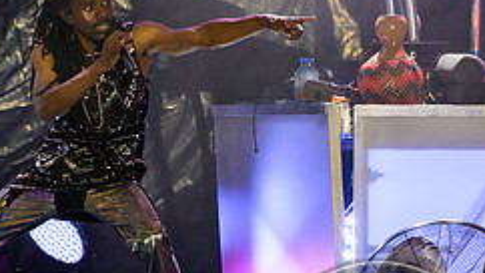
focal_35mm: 1092
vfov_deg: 1.1
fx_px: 14040
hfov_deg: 2.0
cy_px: 24
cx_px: -45
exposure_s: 1/400
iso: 4000
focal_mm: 400
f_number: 6.3
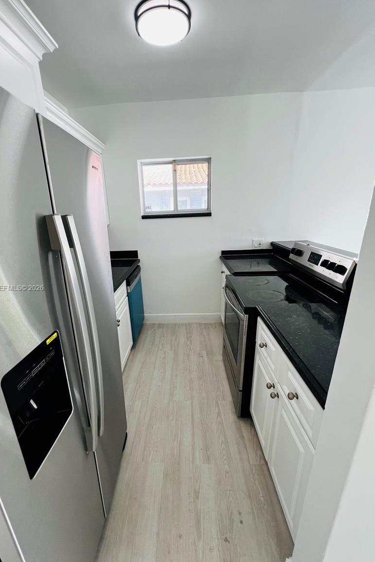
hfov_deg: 81.1
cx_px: 172
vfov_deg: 104.2
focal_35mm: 14
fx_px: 219
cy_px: 289
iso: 64
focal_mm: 1.57
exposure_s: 1/120
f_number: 1.8
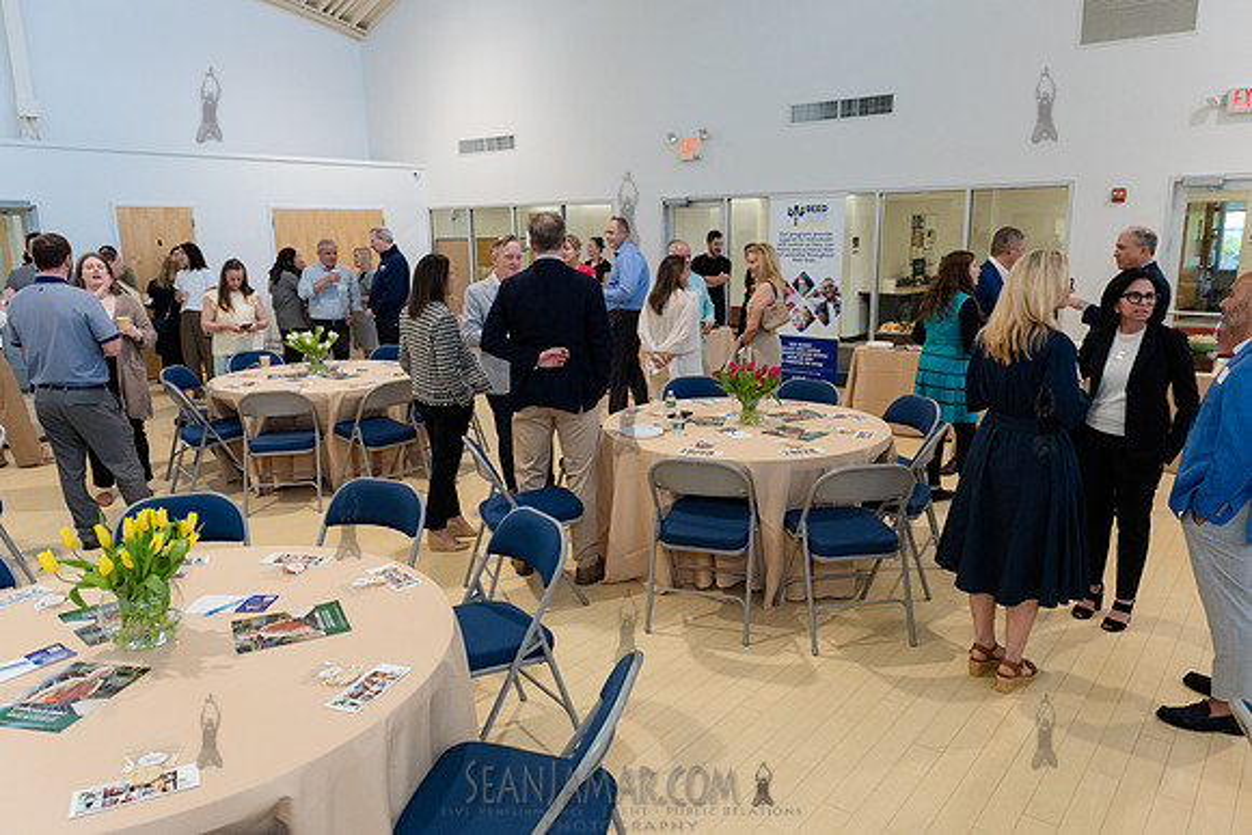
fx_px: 874
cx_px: 626
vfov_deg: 51.1
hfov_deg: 71.2
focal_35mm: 25
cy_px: 418
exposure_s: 1/250
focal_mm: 24
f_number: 4.5
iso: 2500
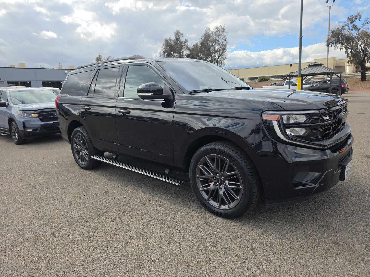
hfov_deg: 73.9
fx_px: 246
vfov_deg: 58.9
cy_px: 138
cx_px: 185
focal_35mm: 23
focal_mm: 6.5
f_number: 1.4
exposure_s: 1/5605
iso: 64
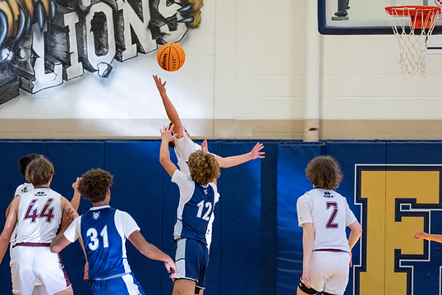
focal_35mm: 279
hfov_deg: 7.4
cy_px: 182
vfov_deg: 4.9
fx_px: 3426
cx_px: 200
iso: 4000
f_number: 2.8
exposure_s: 1/1000
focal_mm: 200
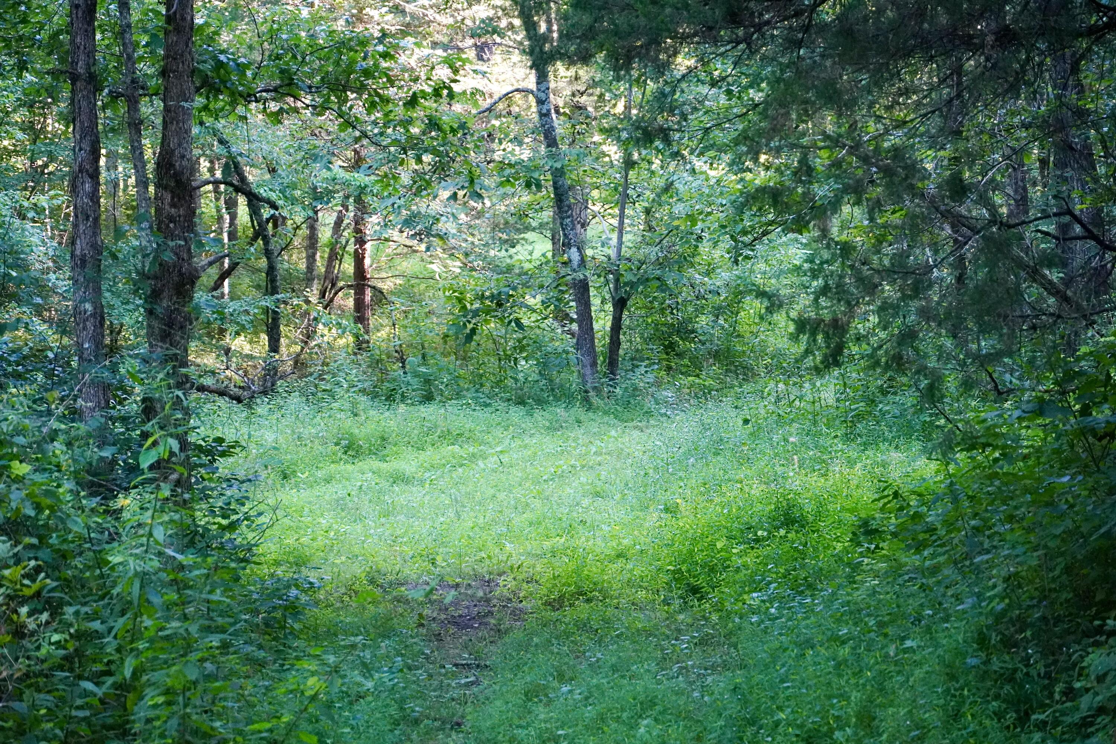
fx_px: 4324
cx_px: 558
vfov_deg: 9.8
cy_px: 372
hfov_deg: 14.7
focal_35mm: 140
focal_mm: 93
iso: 4000
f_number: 5.6
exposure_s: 1/160
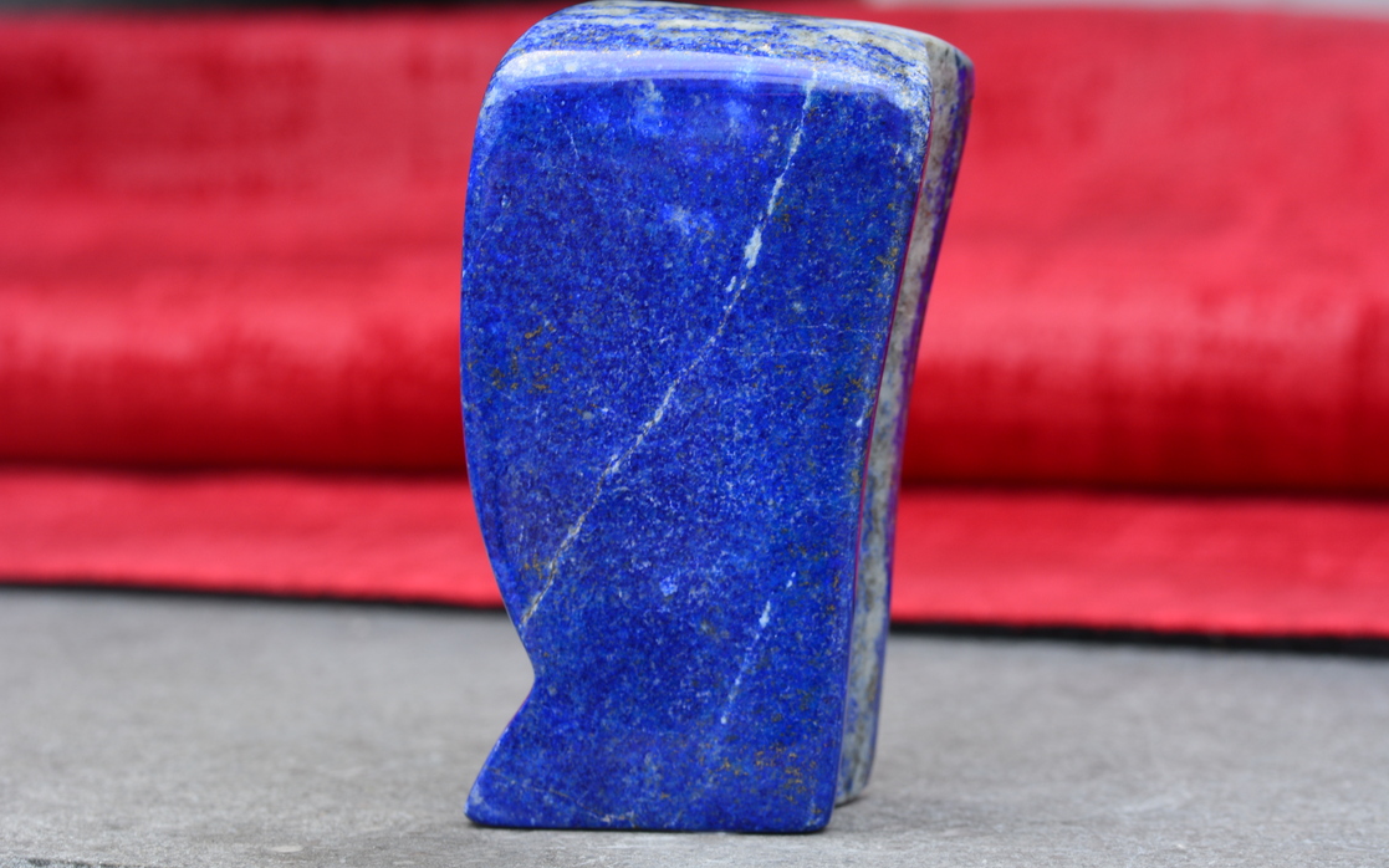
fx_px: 6114
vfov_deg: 8.1
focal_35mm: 162
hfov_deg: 13.0
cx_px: 696
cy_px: 424
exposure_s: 1/60
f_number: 10
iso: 220
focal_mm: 105
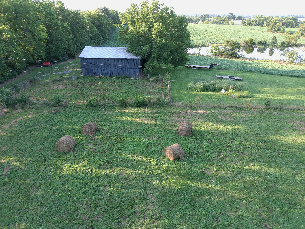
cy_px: 114
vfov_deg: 53.1
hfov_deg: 67.3
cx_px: 152
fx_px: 229
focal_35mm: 26
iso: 100
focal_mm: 4.74
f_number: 1.8
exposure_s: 1/80
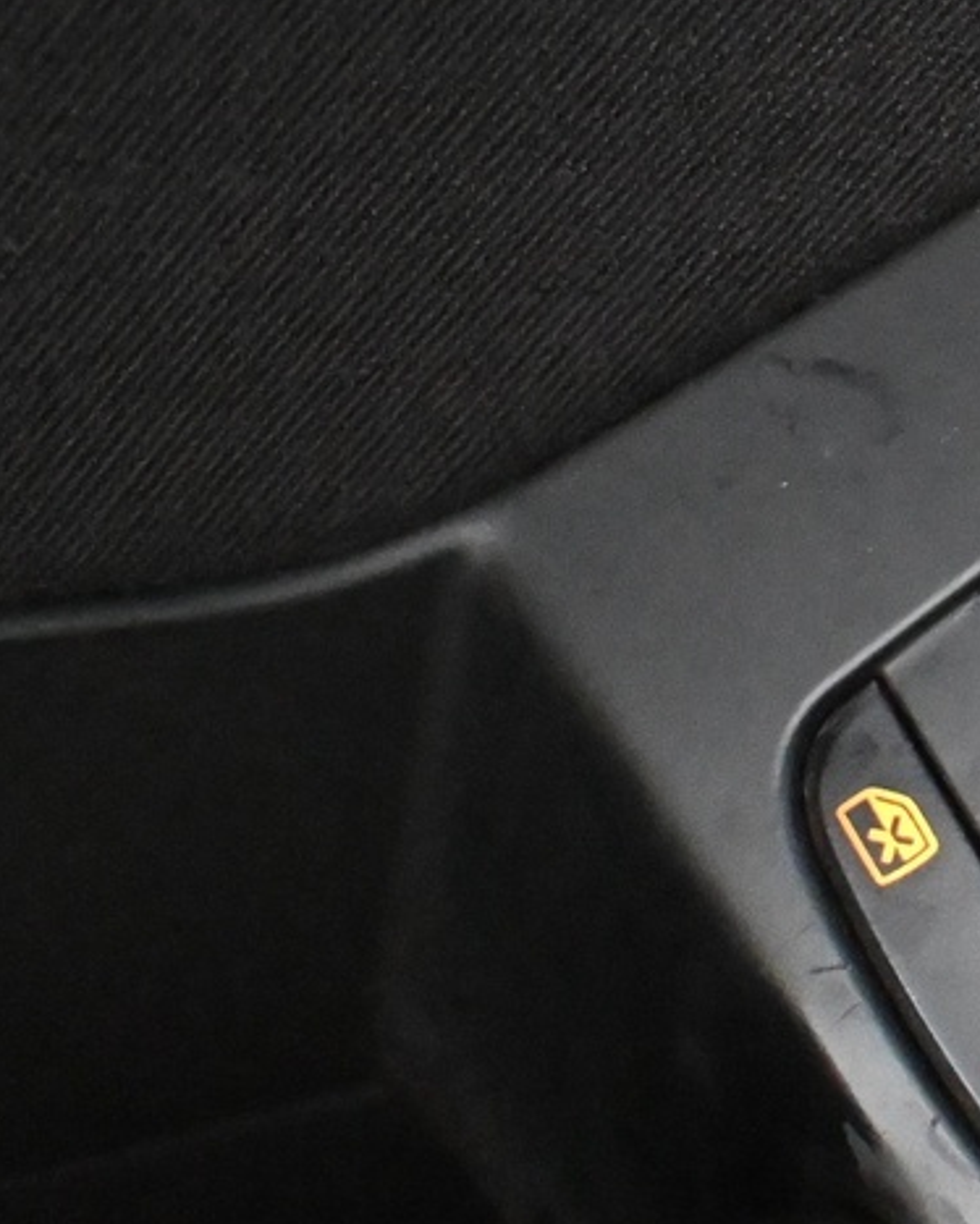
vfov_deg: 15.0
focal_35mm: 127
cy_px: 81
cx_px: 1687
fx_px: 4601
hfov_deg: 11.4
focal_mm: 26
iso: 10000
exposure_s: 1/60
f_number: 4.5
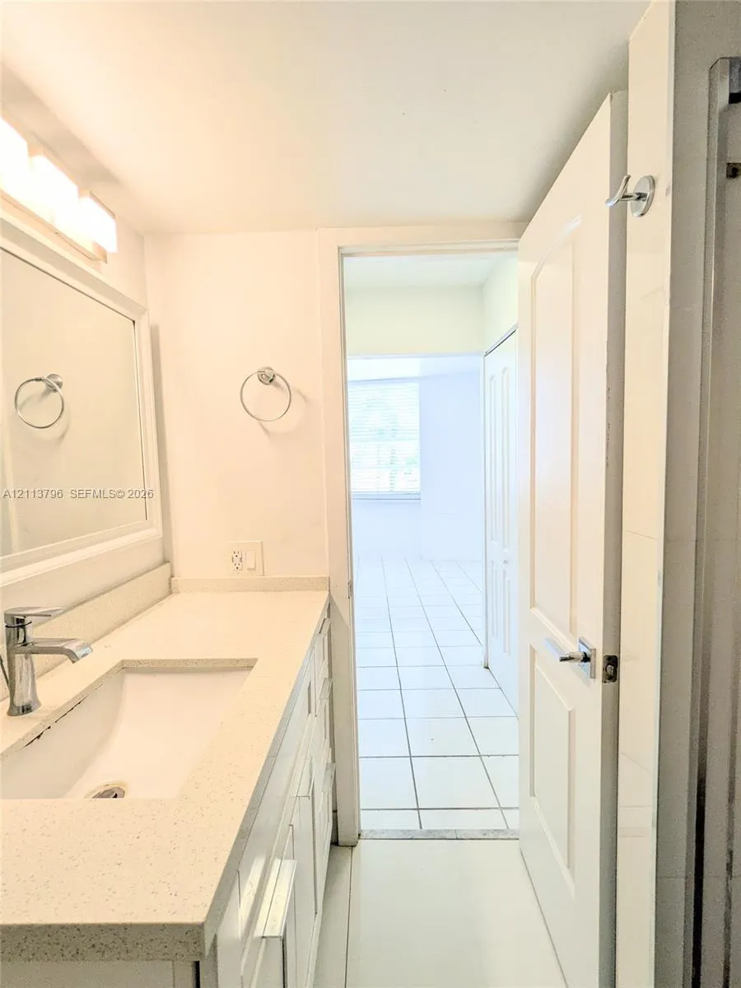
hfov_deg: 78.1
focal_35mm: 16
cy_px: 494
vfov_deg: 94.5
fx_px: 457
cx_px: 370
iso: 60
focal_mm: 2.35
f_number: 2.2
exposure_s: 1/60
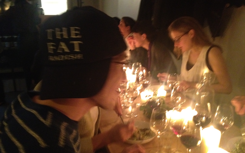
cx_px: 120
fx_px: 254
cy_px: 85
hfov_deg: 51.5
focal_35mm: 38
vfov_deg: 33.5
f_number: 2.4
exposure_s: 1/15
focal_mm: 4.28
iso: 640
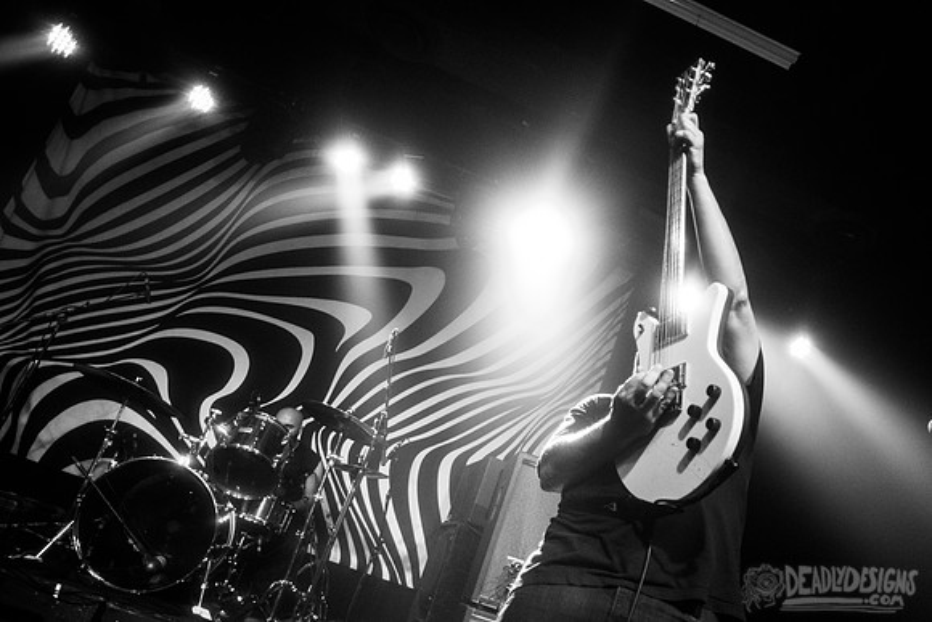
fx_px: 683
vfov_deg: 48.2
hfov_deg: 68.0
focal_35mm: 26
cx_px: 554
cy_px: 410
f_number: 3.2
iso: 3200
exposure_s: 1/400
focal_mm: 20
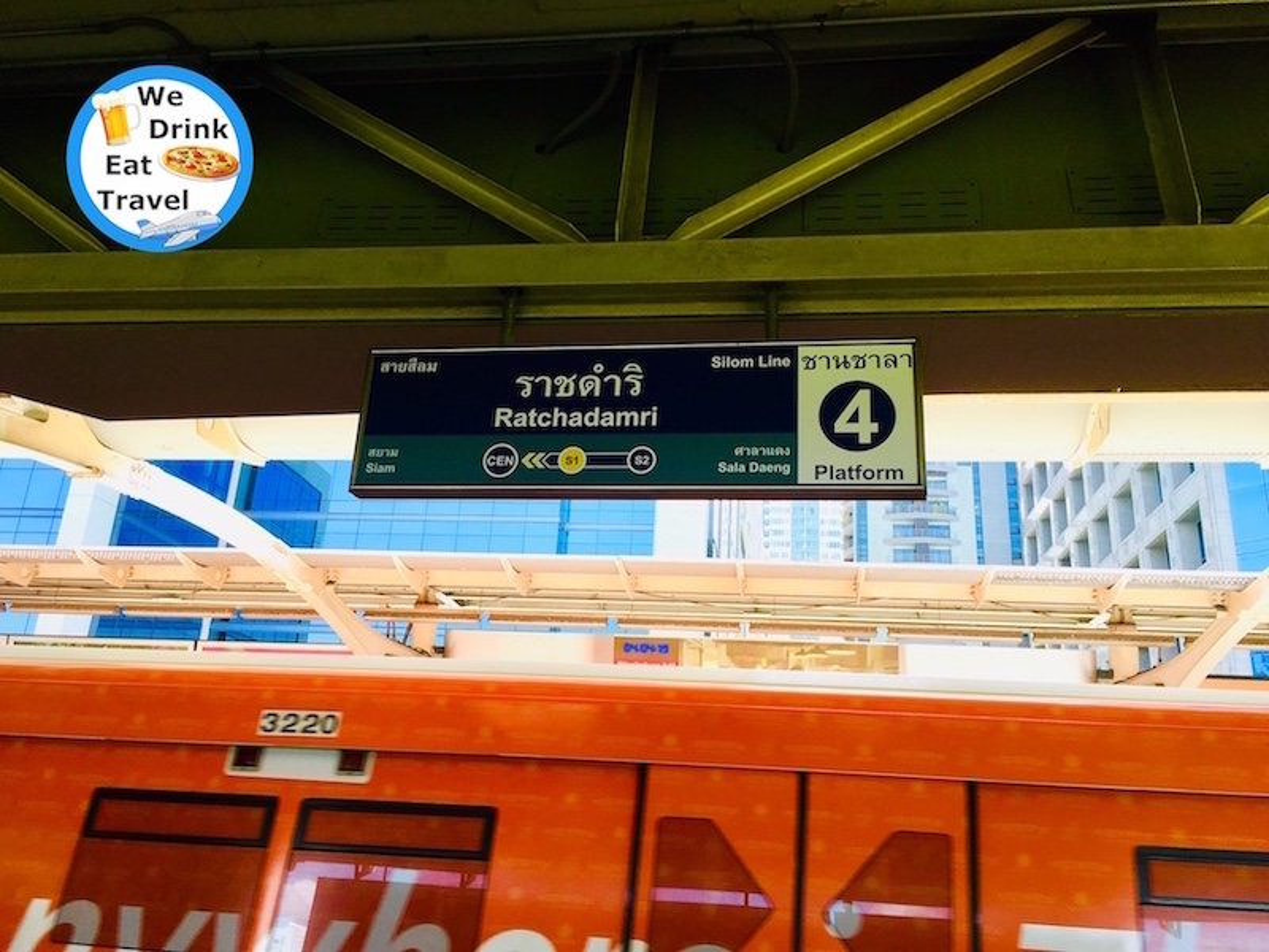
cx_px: 634
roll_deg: -3.9
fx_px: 1063
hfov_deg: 61.7
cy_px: 476
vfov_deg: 48.2
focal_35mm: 29
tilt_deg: +19.3
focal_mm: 4.15
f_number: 2.2
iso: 25
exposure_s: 1/217
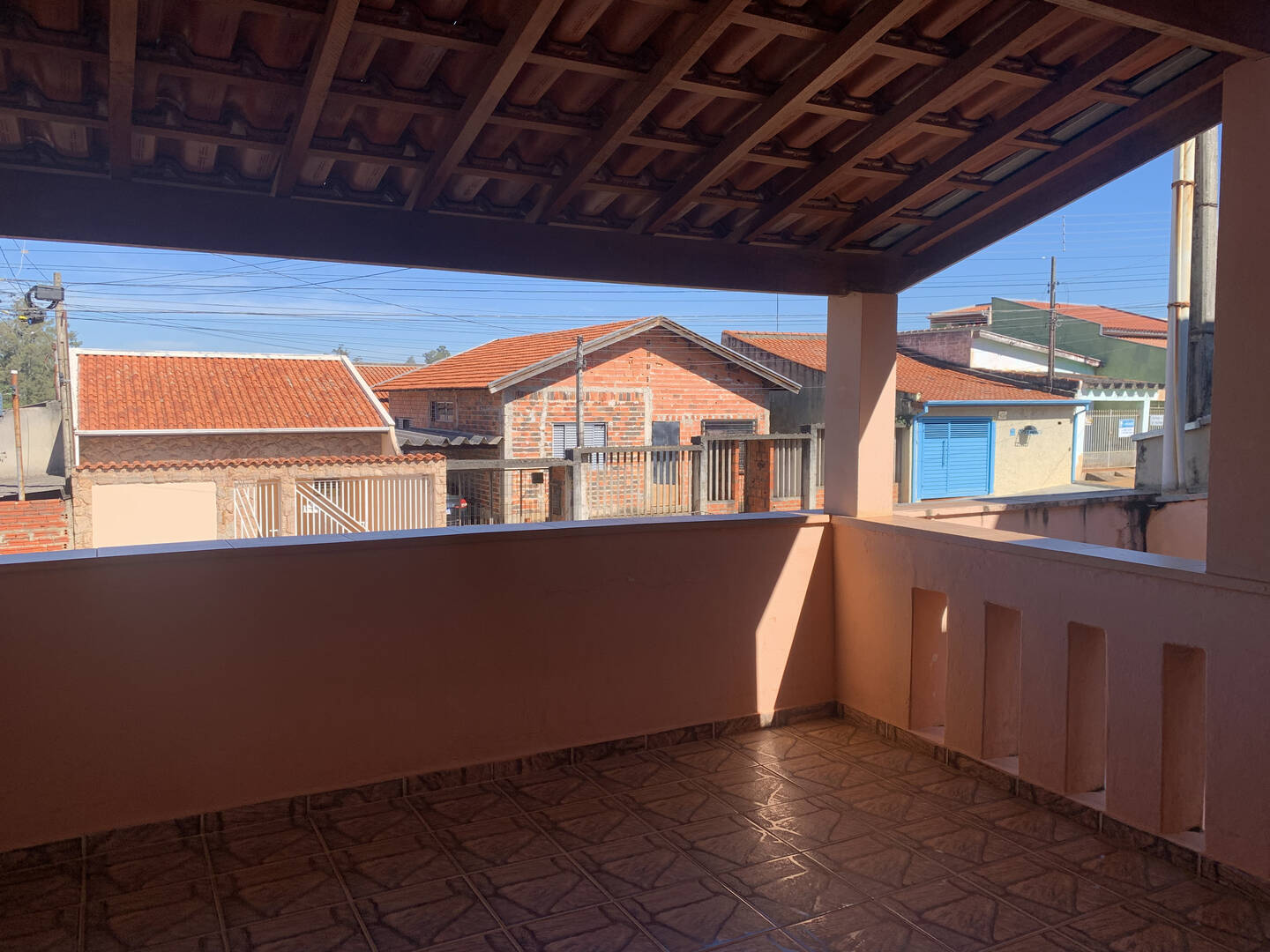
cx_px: 635
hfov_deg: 67.3
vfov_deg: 53.1
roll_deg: +0.4
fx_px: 954
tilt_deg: -4.5
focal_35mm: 26
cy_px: 476
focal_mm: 4.25
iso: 25
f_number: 1.8
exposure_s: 1/1205
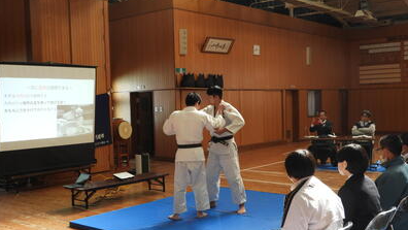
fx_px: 476
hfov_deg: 46.4
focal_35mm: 44
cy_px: 132
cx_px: 203
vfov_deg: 27.1
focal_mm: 7.2
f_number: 3.8
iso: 180
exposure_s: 1/30
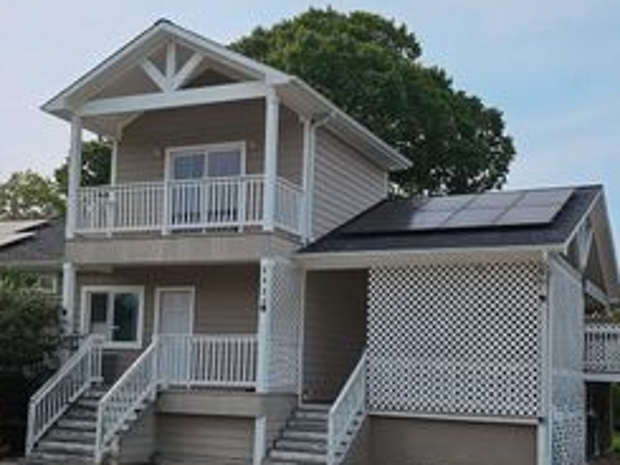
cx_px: 311
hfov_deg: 38.9
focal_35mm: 49
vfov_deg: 29.4
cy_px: 322
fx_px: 878
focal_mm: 5
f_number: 1.8
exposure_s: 1/5811
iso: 50
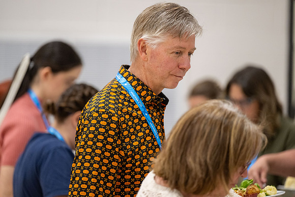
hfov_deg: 10.3
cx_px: 148
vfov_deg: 6.9
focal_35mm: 200
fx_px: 1639
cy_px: 98
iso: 2000
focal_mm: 200
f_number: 2.8
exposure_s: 1/250
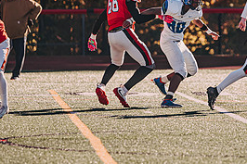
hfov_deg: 4.4
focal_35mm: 464
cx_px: 256
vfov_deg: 3.0
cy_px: 25
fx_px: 3181
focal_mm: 185
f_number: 3.2
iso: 250
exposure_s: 1/2000
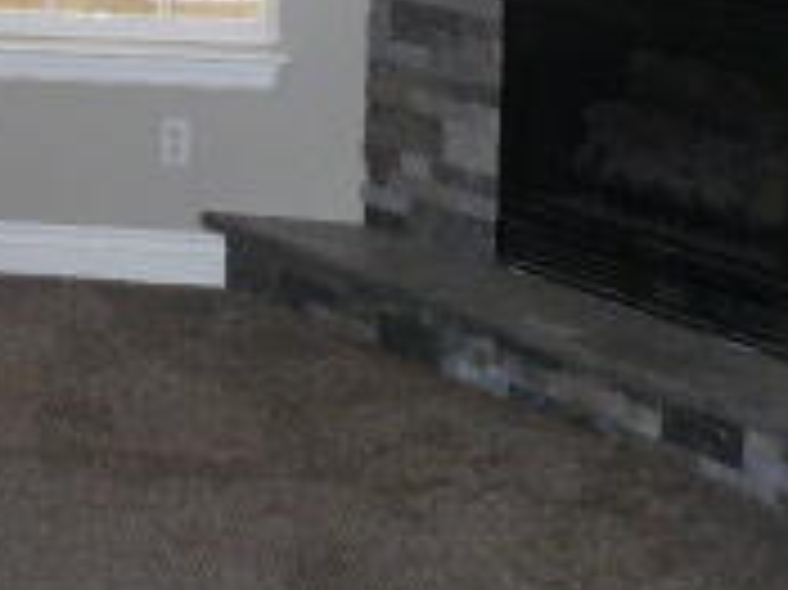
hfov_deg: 19.2
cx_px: -32
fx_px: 2252
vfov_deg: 14.5
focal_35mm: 99
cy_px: -72
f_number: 2.8
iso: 160
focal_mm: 4.8
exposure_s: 1/30
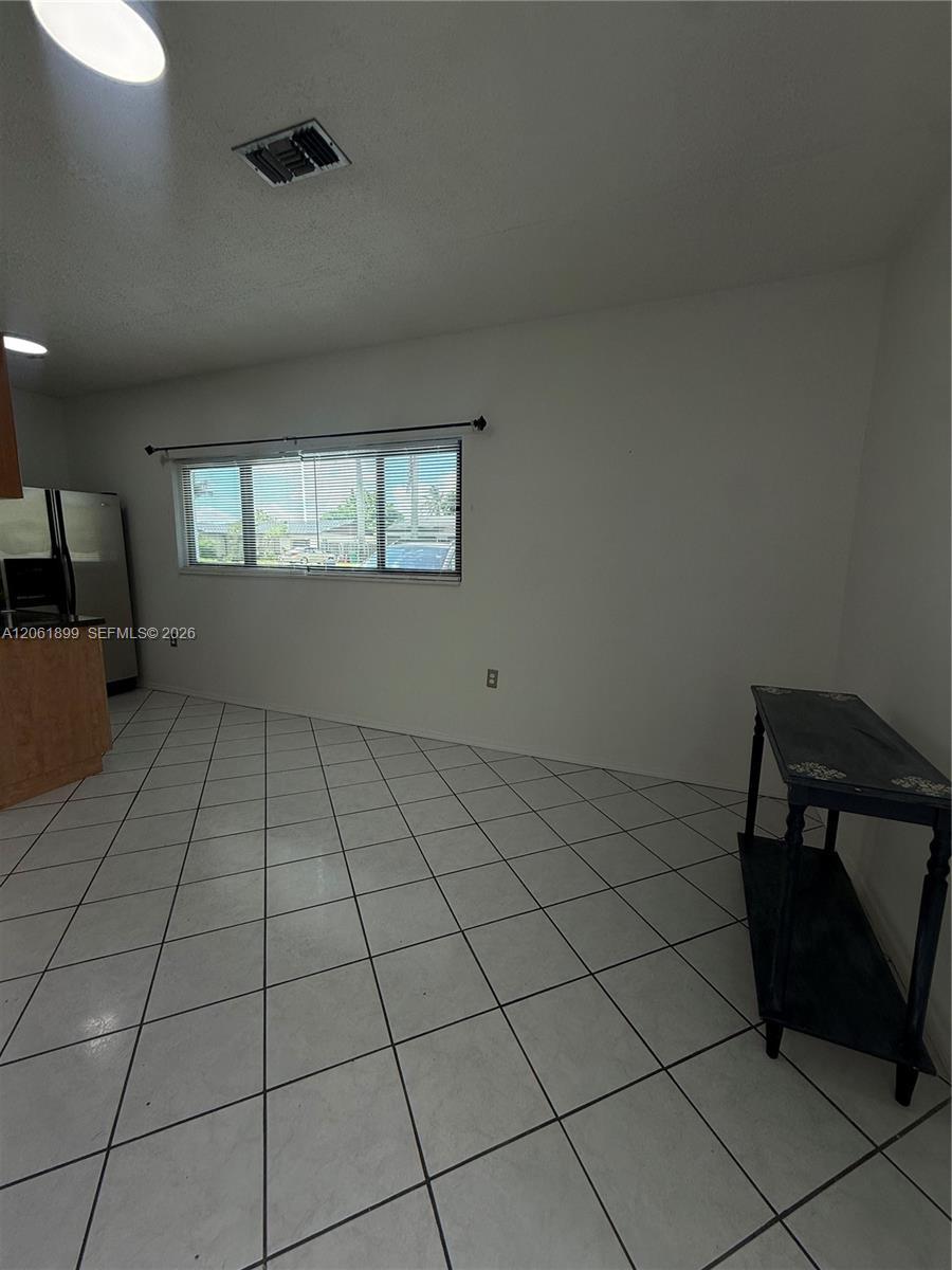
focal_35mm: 14
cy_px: 635
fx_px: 513
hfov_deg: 85.7
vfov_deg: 102.1
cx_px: 476
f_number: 2.2
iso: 64
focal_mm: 2.22
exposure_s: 1/297
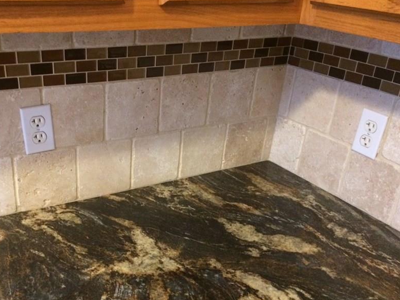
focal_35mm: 38
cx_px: 149
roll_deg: -1.8
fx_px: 439
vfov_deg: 37.6
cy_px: 182
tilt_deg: -25.9
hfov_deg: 48.5
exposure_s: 1/15
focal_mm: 4.15
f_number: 2.2
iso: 320
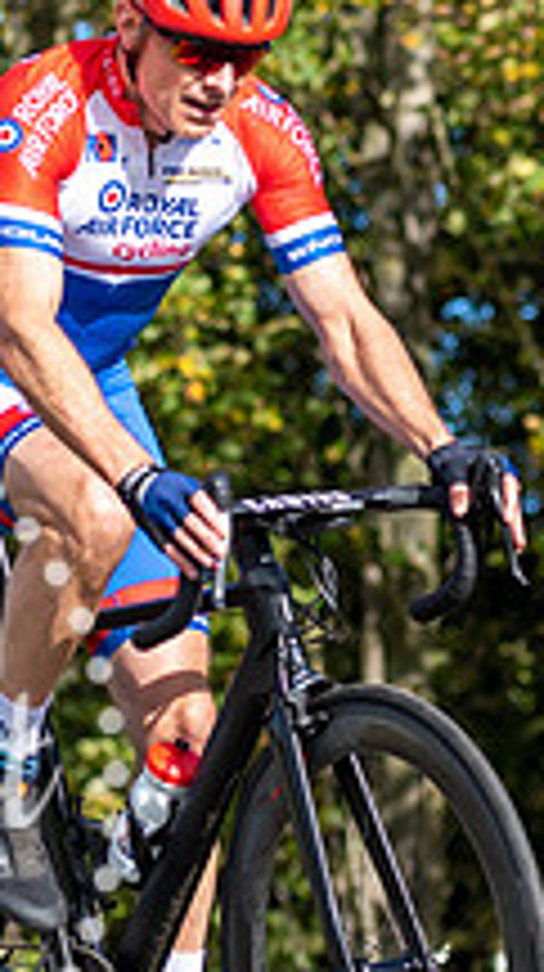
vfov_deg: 6.6
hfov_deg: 3.7
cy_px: 291
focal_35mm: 328
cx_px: 153
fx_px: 8438
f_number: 2.8
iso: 160
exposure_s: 1/2000
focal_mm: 78
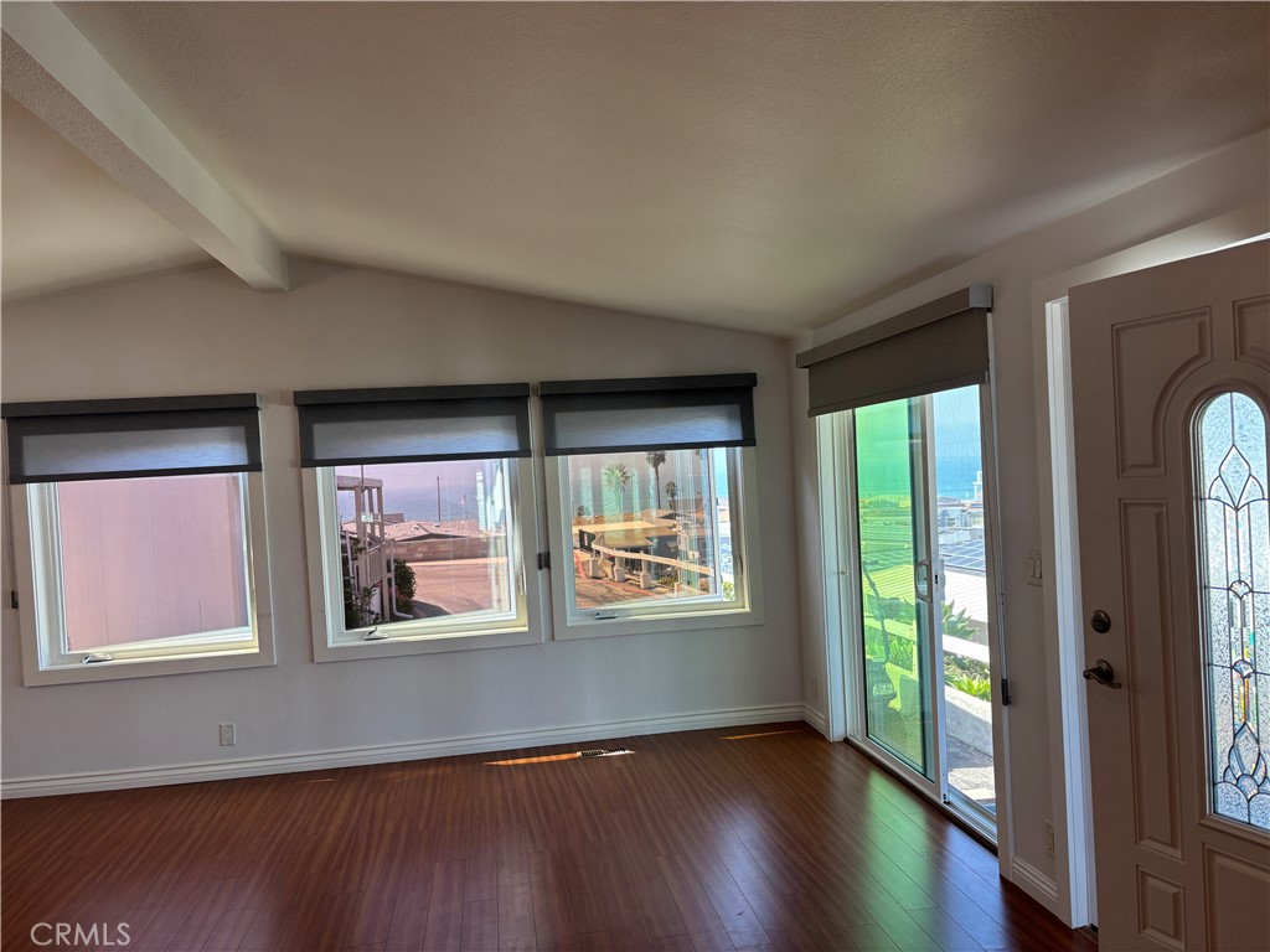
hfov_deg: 67.3
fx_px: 954
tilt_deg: -0.6
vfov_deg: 53.1
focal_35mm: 26
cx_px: 635
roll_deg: +2.4
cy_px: 476
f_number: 1.6
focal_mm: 5.96
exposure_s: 1/120
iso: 40
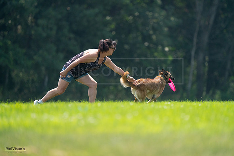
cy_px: 78
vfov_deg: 2.3
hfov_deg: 3.4
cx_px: 117
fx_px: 3901
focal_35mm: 600
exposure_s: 1/4000
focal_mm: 600
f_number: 6.3
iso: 2500
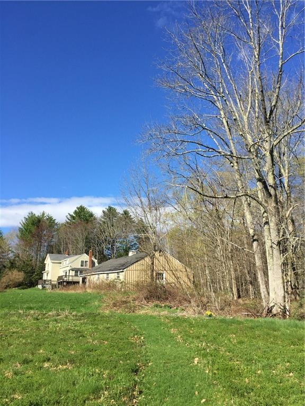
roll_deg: -0.7
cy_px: 203
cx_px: 152
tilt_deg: +17.6
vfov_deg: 61.7
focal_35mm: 29
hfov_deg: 48.2
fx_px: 341
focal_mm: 4.15
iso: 32
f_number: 2.2
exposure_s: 1/1412
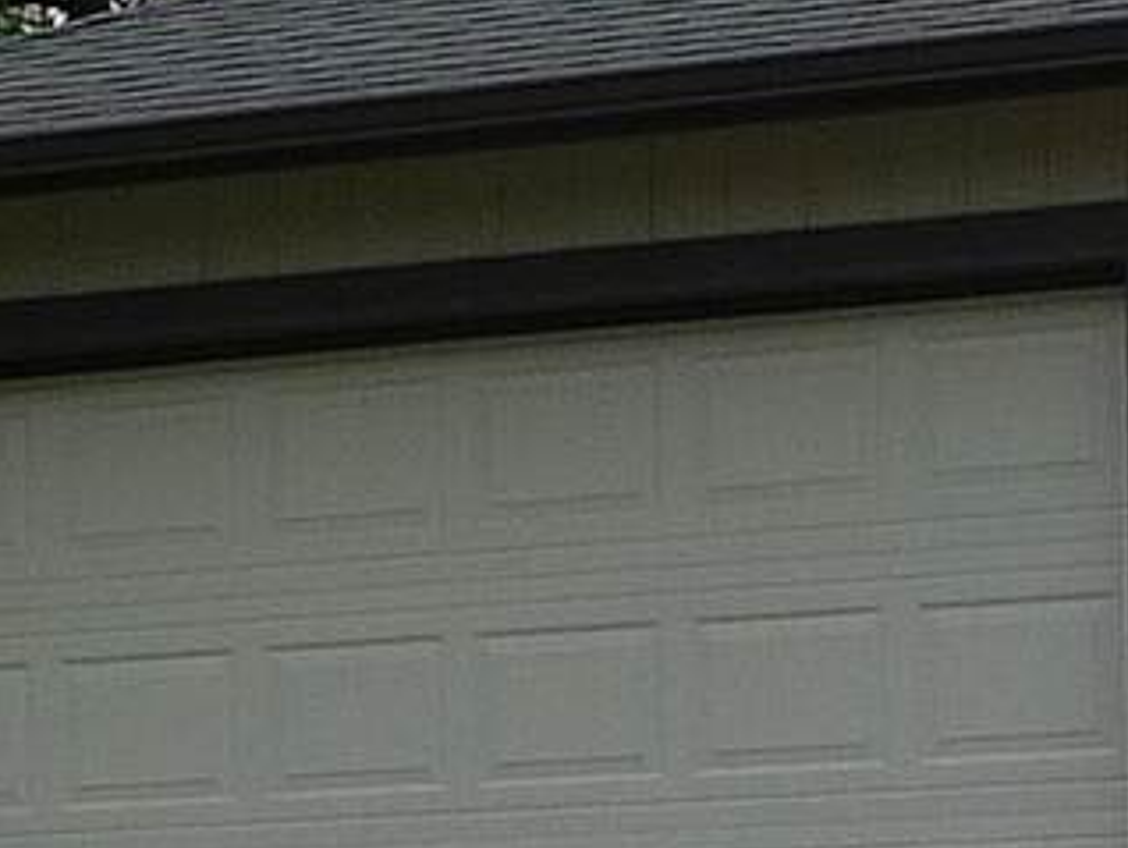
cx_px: 1359
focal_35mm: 193
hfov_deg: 10.1
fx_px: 6294
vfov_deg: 7.6
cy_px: 1001
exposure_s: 1/800
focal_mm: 5
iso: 100
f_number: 3.4
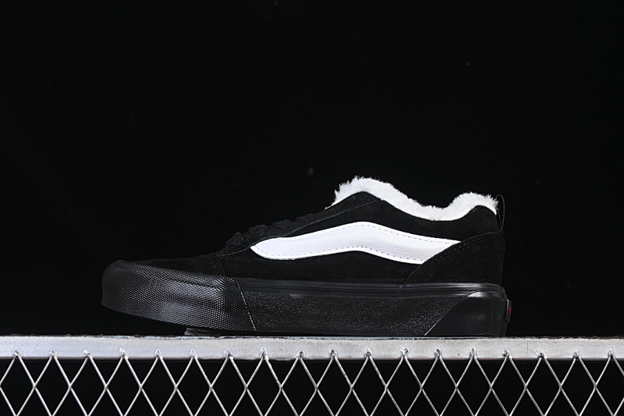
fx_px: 1300
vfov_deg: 18.2
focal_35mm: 75
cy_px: 208
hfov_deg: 27.0
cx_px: 312
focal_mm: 50
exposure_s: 1/60
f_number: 6.3
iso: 160
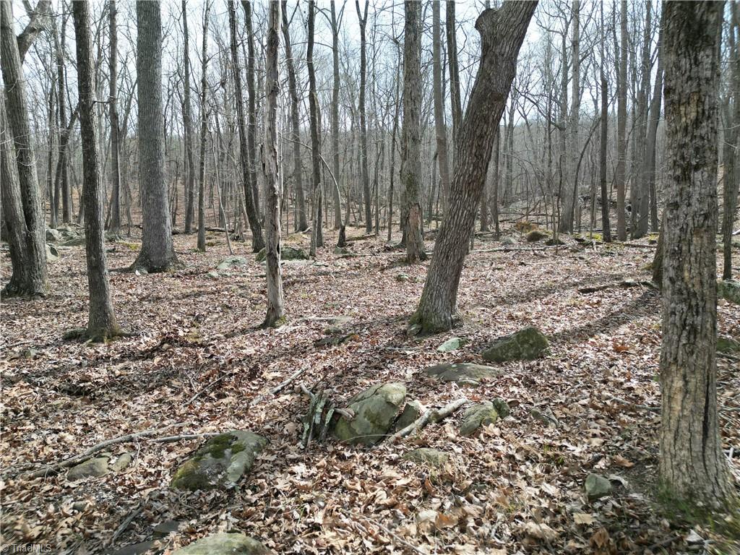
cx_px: 370
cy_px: 278
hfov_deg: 71.6
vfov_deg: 56.8
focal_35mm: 24
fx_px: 513
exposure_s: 1/1250
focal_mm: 6.72
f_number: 1.7
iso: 200
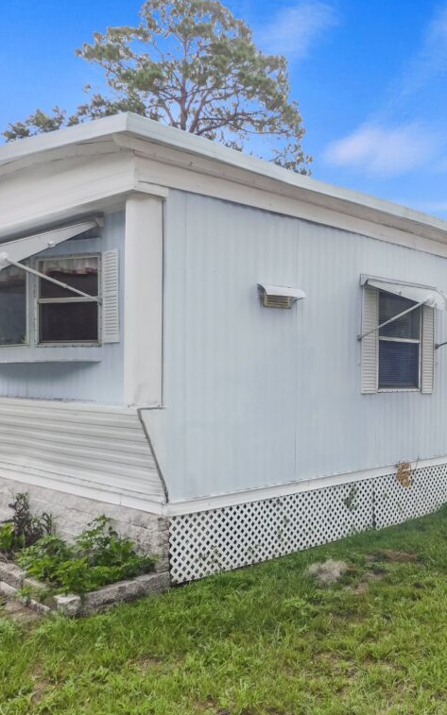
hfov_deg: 37.3
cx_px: 339
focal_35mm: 33
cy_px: 357
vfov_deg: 58.1
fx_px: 643
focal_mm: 4
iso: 125
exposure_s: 1/400
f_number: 3
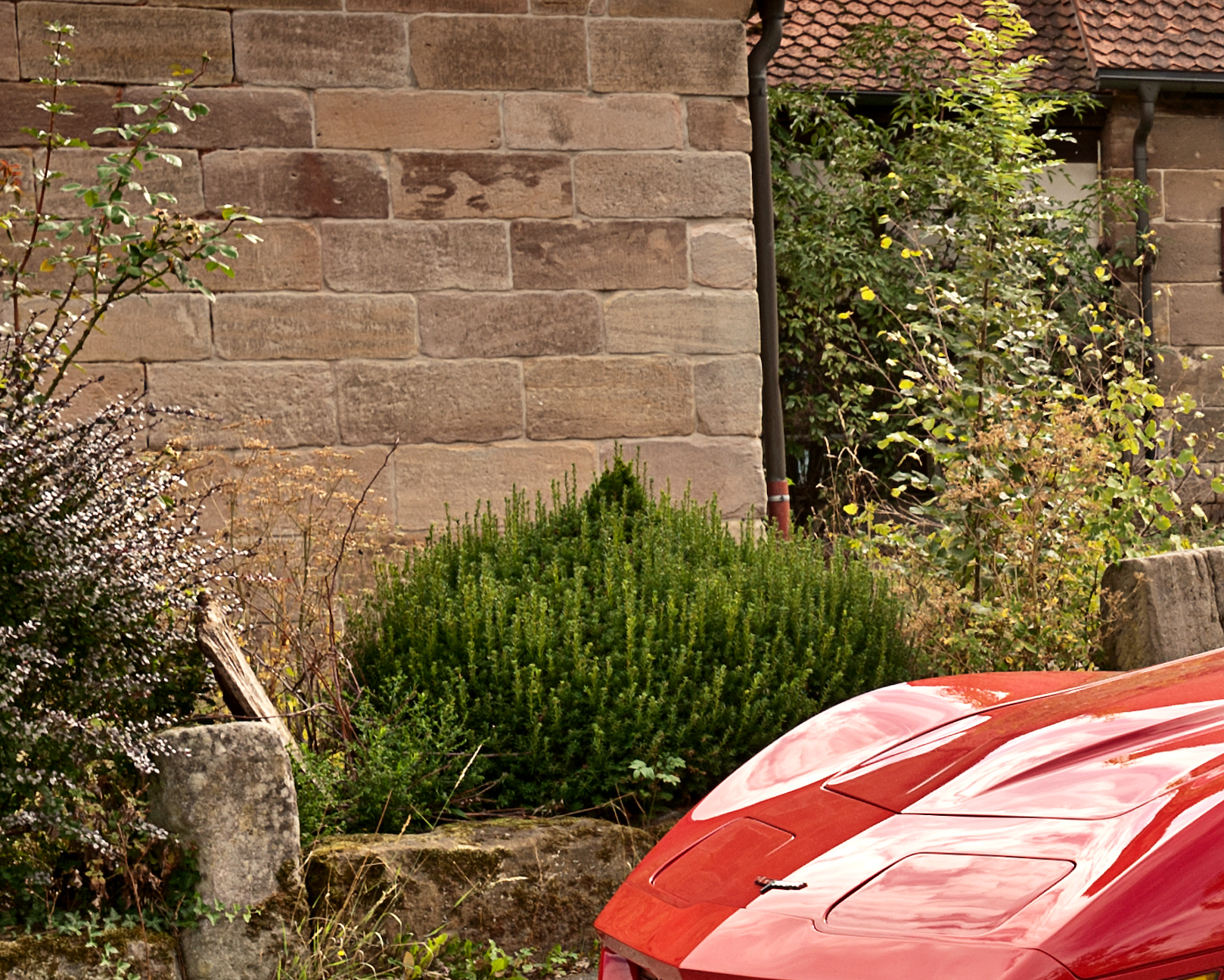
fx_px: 2681
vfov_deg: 20.6
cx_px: 1557
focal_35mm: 74
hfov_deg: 23.1
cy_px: 666
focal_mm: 30
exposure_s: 1/200
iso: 200
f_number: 7.1
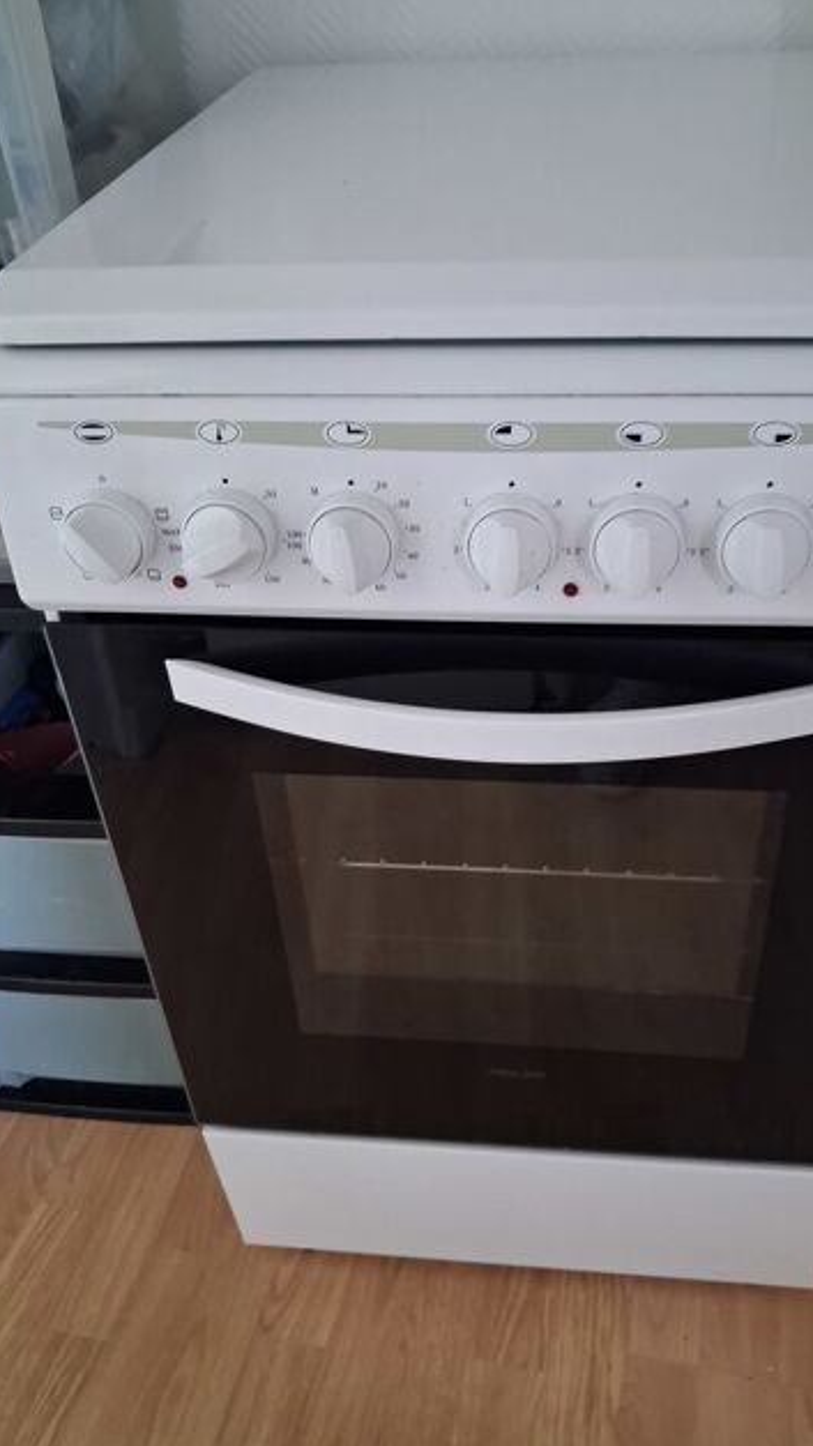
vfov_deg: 64.3
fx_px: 1150
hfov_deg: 38.8
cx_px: 491
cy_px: 732
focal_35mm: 30
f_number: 1.8
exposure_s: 1/30
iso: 500
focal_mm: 4
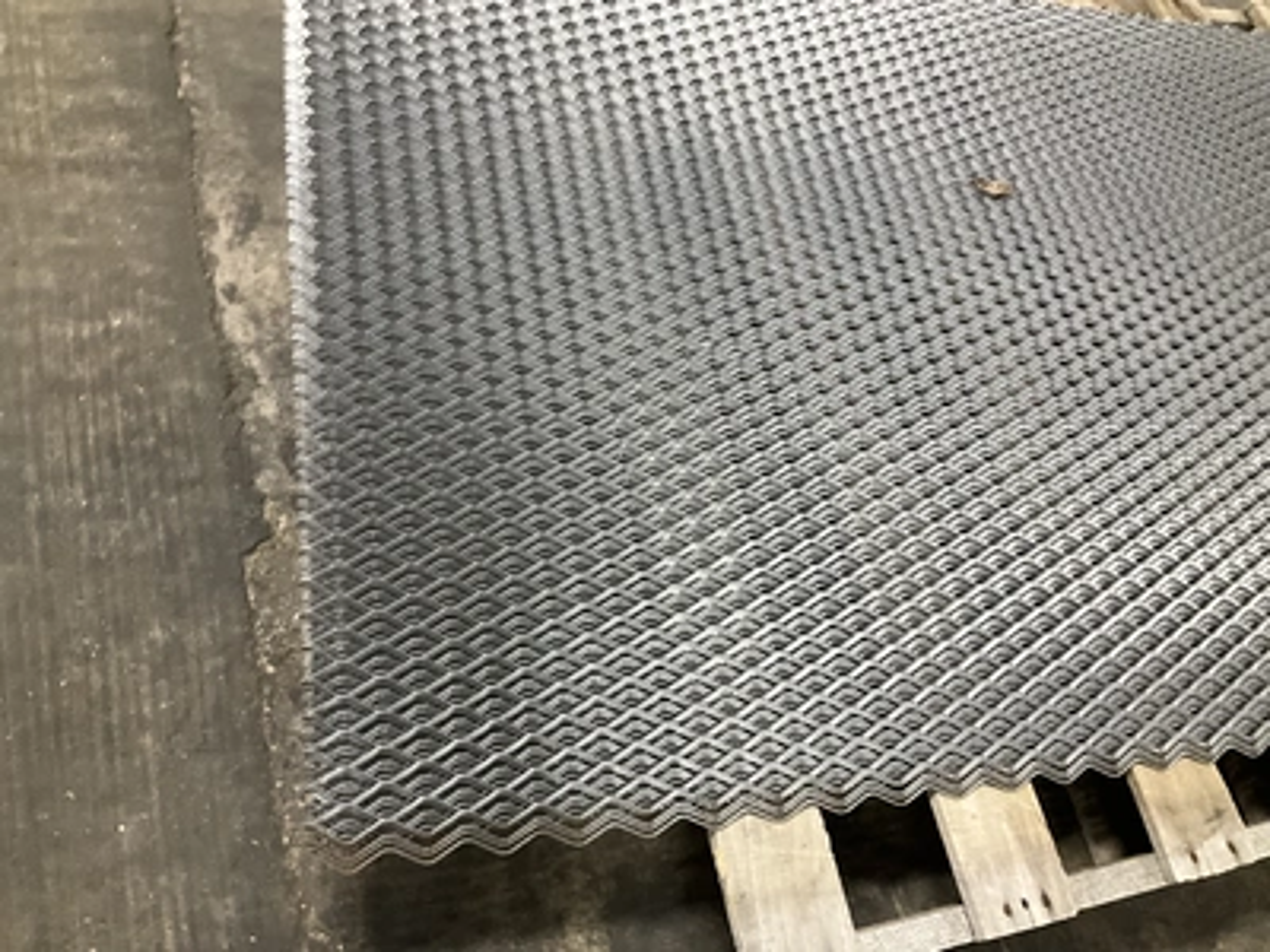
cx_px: 635
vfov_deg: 48.2
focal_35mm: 29
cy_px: 476
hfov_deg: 61.7
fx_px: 1064
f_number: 1.8
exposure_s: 1/40
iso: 320
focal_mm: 3
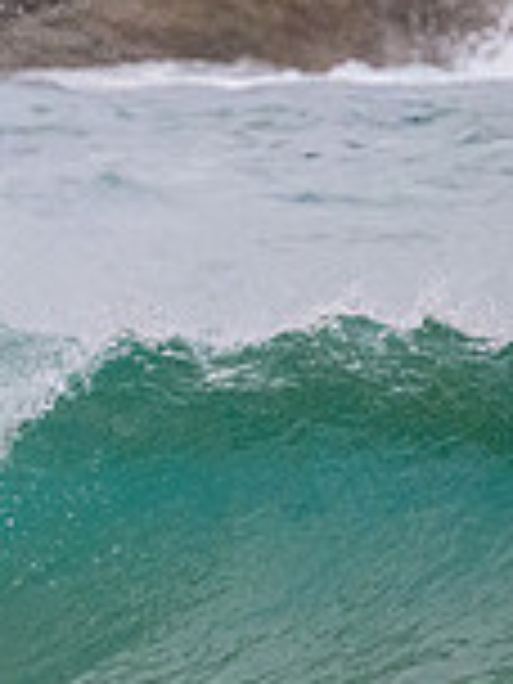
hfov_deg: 0.5
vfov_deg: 0.7
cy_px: 272
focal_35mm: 2943
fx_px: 58153
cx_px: -585
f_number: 11
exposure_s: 1/1250
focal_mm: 800
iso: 4500
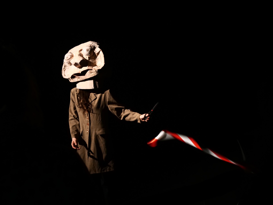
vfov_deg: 41.8
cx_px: 136
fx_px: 268
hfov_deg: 54.0
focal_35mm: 34
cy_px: 102
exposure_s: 1/30
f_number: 3.8
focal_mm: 17
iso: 3200
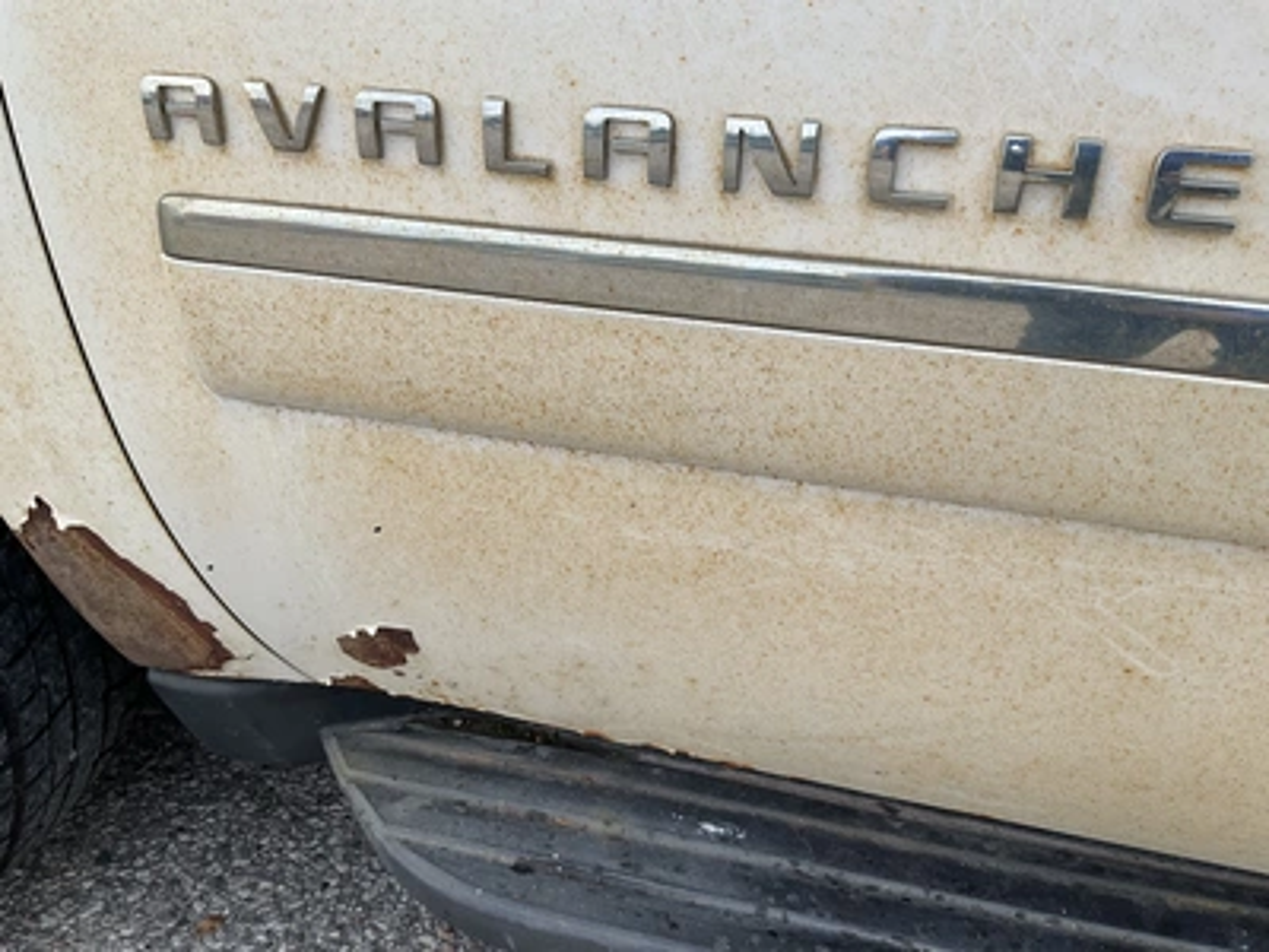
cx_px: 634
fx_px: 1063
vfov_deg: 48.2
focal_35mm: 29
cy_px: 476
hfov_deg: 61.7
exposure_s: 1/295
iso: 25
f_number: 1.8
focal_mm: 3
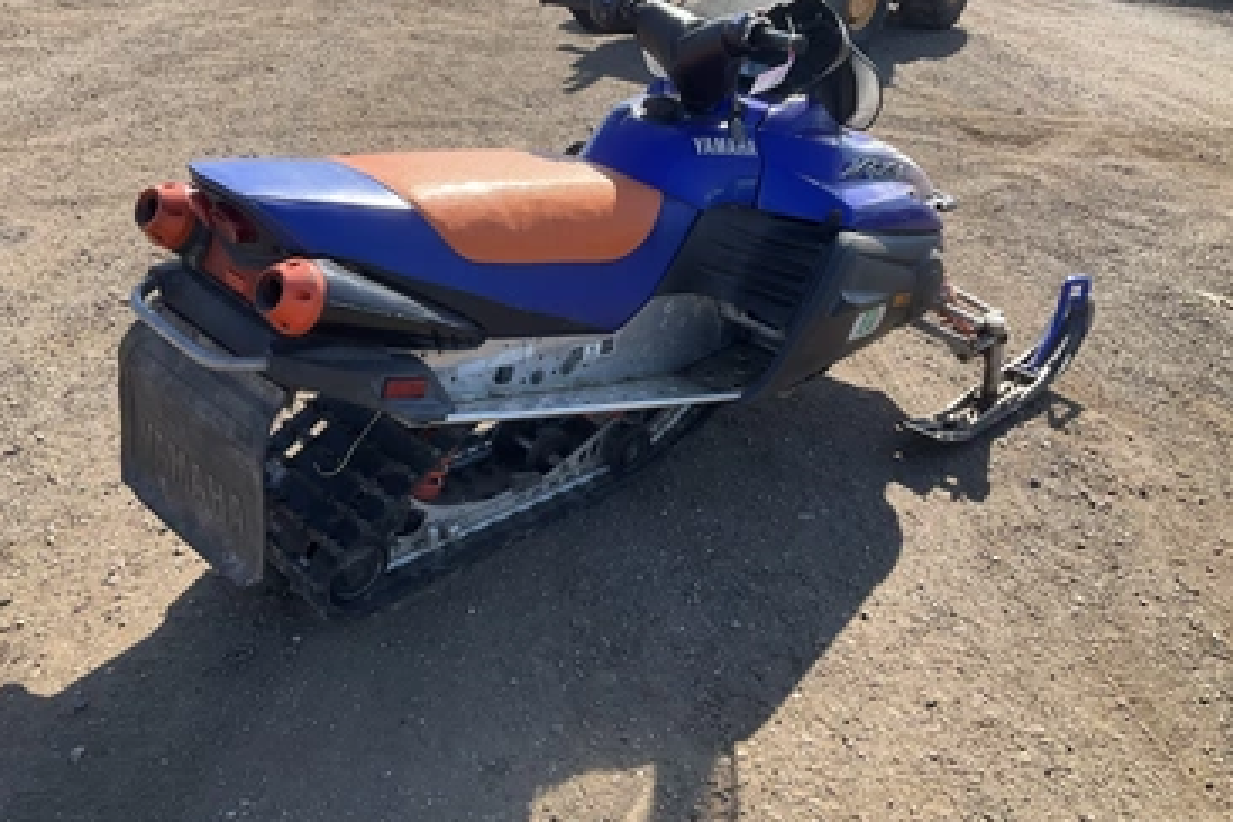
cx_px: 586
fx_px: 1130
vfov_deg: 39.8
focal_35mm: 33
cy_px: 323
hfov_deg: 57.2
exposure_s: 1/749
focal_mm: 3
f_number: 1.8
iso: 25
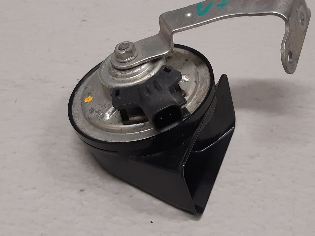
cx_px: 167
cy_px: 97
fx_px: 309
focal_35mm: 34
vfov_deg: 41.7
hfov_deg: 53.9
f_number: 1.7
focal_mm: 3.93
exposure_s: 1/50
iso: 125
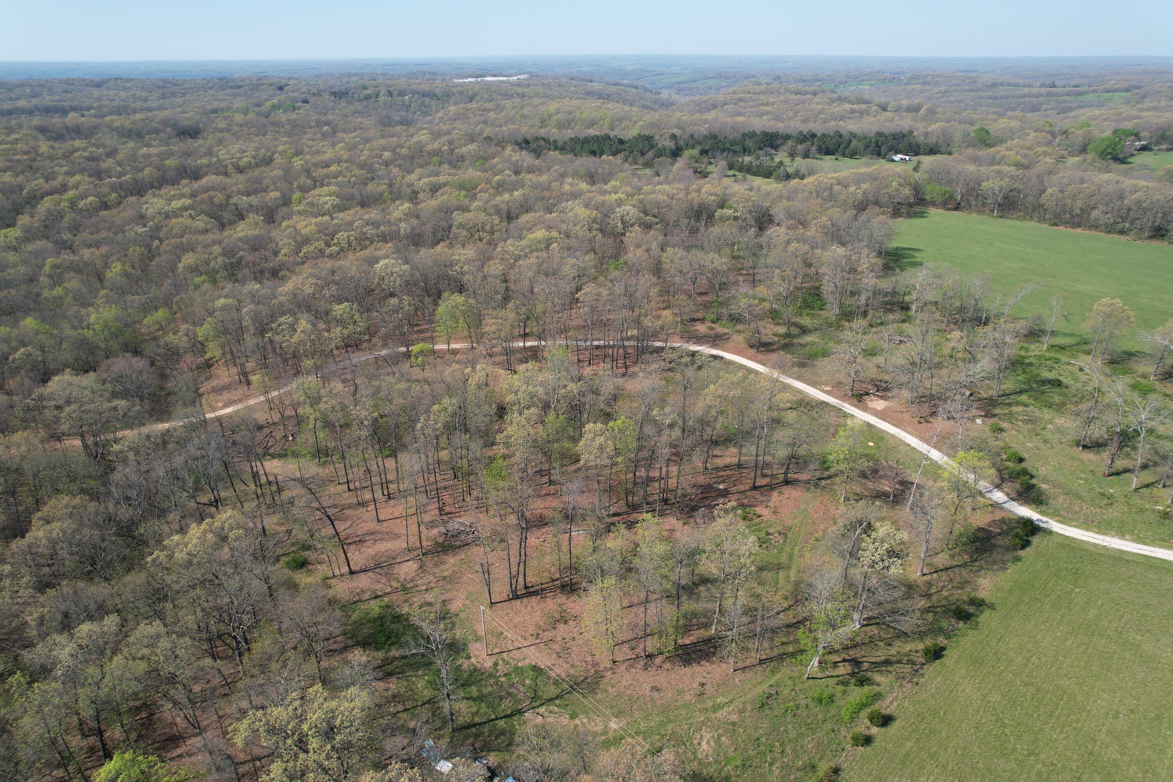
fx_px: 717
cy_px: 391
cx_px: 586
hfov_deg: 78.6
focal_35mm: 22
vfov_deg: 57.2
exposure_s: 1/160
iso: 100
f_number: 2.8
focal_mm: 8.38
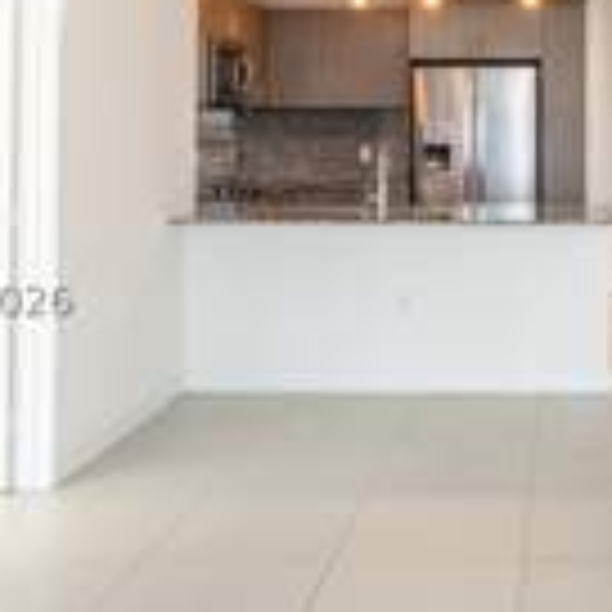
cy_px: 295
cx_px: 572
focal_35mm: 54
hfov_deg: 30.0
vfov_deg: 31.6
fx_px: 1080
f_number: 5.6
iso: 500
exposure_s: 1/80
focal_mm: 12
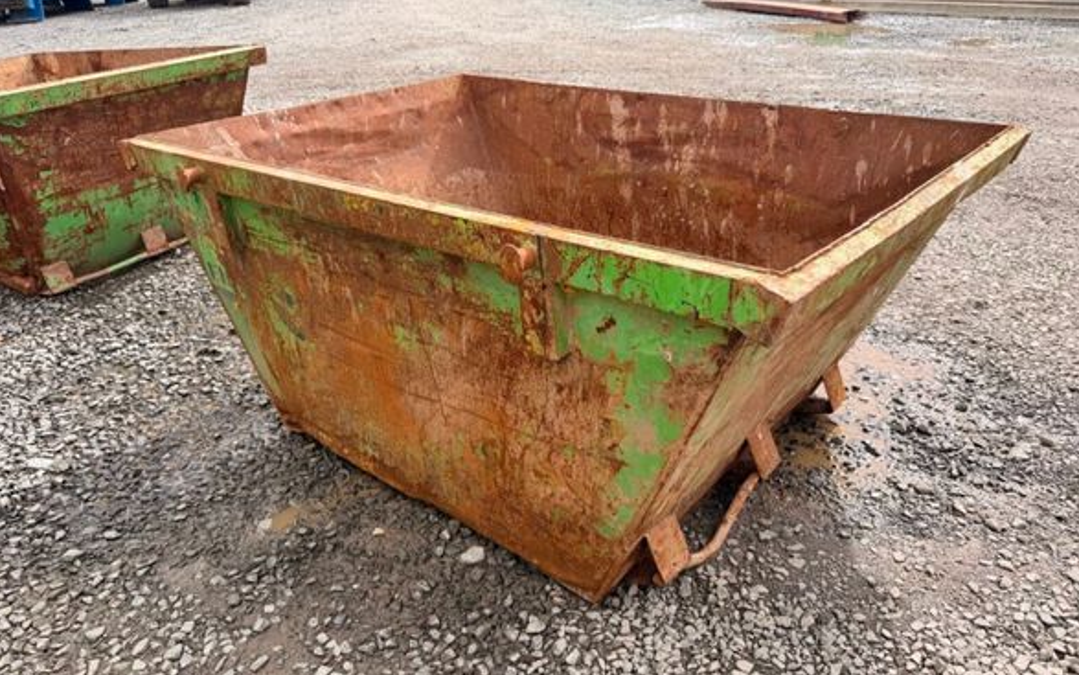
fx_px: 765
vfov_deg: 47.6
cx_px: 544
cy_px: 324
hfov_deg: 70.4
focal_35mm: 26
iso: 80
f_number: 1.78
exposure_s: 1/1410
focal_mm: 6.76
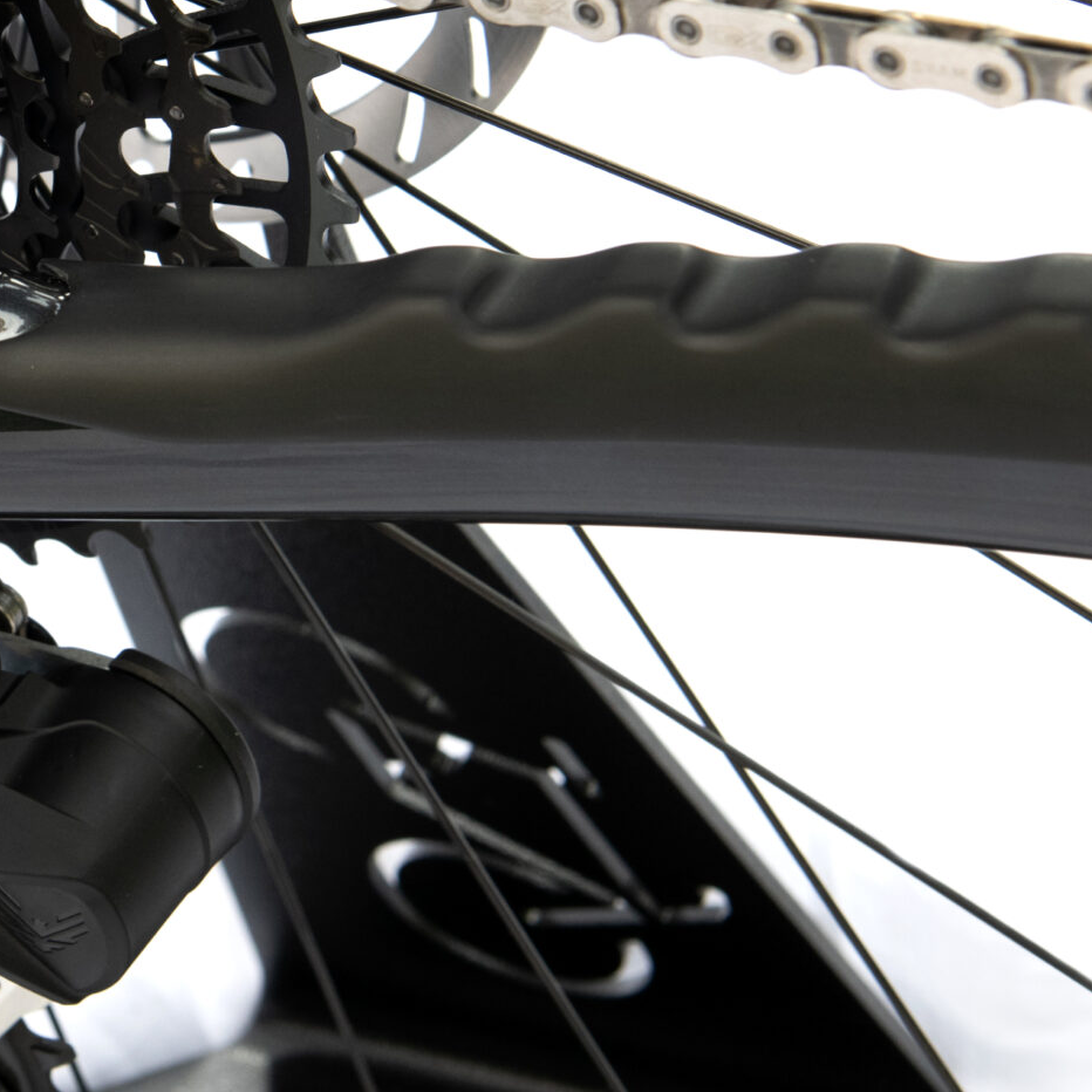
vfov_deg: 12.2
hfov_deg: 12.1
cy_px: 90
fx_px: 5068
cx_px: -114
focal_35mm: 142
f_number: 6.3
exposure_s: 1/160
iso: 500
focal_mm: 48
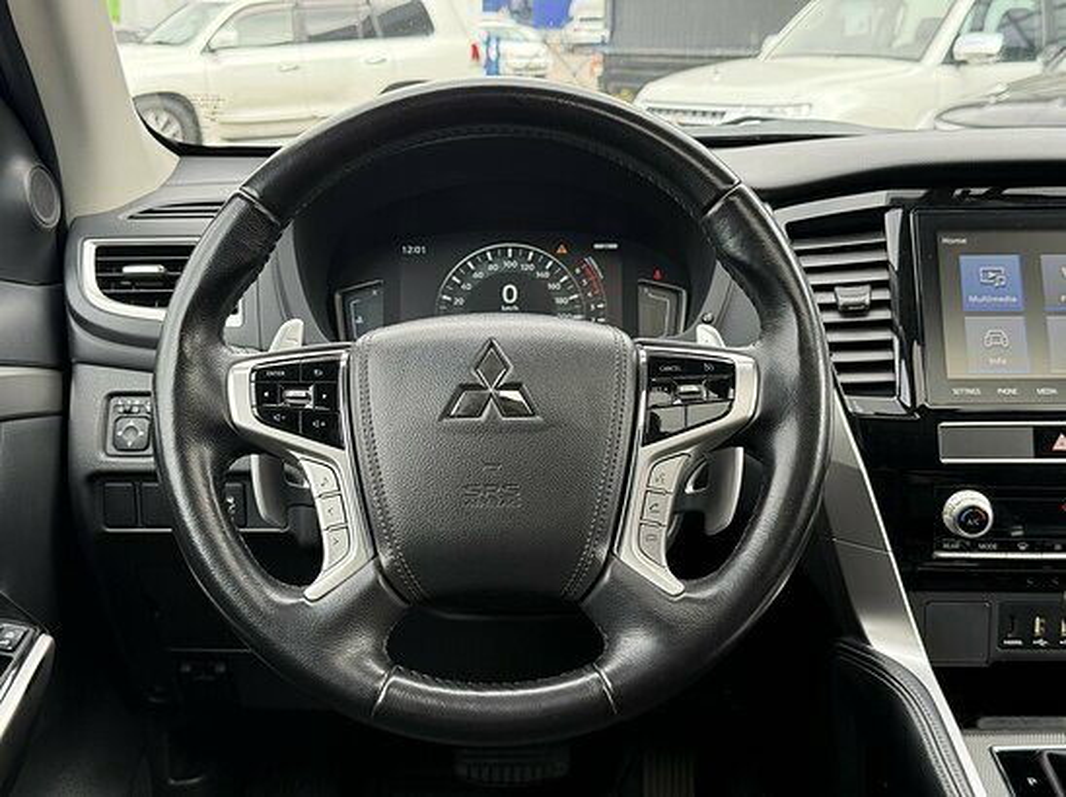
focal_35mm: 48
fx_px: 1477
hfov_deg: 39.7
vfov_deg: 30.2
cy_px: 398
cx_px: 533
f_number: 1.78
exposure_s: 1/258
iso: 80
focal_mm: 6.76
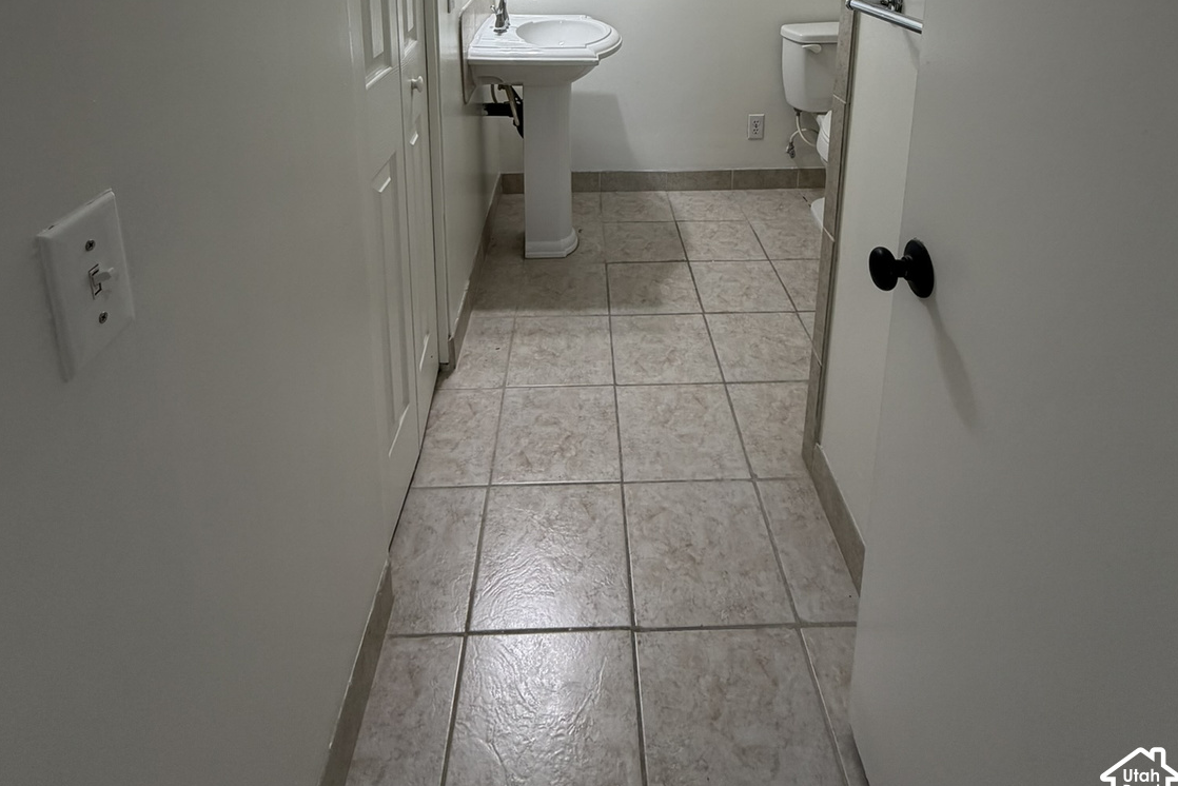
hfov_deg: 84.0
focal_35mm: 20
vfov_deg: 52.2
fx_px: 655
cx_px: 592
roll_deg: +0.8
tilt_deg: -12.3
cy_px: 40
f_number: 2.2
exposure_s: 1/120
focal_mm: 2.22
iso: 125
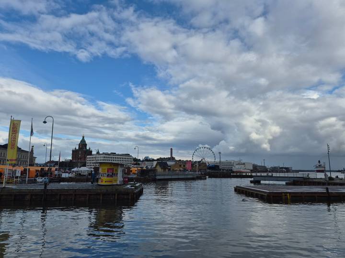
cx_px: 172
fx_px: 229
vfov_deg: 58.9
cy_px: 129
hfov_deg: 73.9
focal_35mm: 23
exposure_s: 1/6272
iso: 80
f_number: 1.8
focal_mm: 5.4
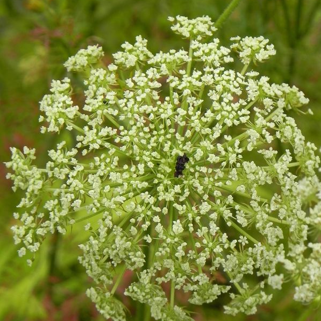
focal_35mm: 192
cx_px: 161
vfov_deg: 9.1
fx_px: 2014
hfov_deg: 9.1
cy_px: 182
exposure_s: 1/100
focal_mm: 28.8
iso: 160
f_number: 5
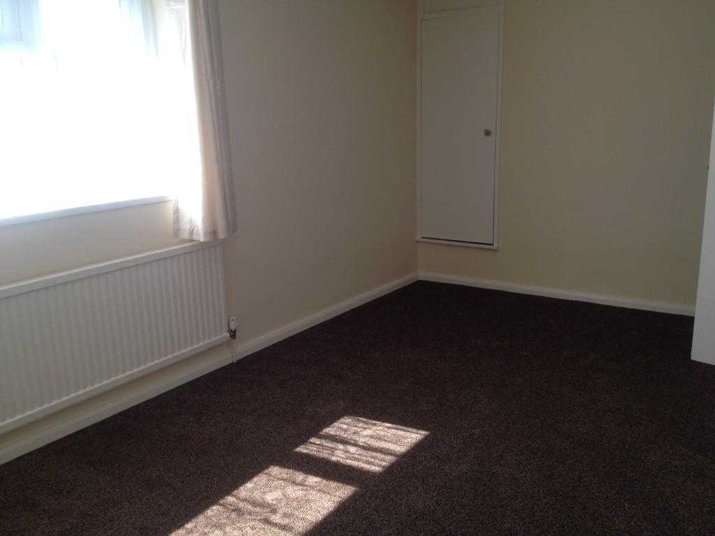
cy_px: 268
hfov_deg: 52.6
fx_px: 723
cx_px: 358
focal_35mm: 35
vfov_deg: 40.7
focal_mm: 4.28
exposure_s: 1/120
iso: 64
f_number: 2.4
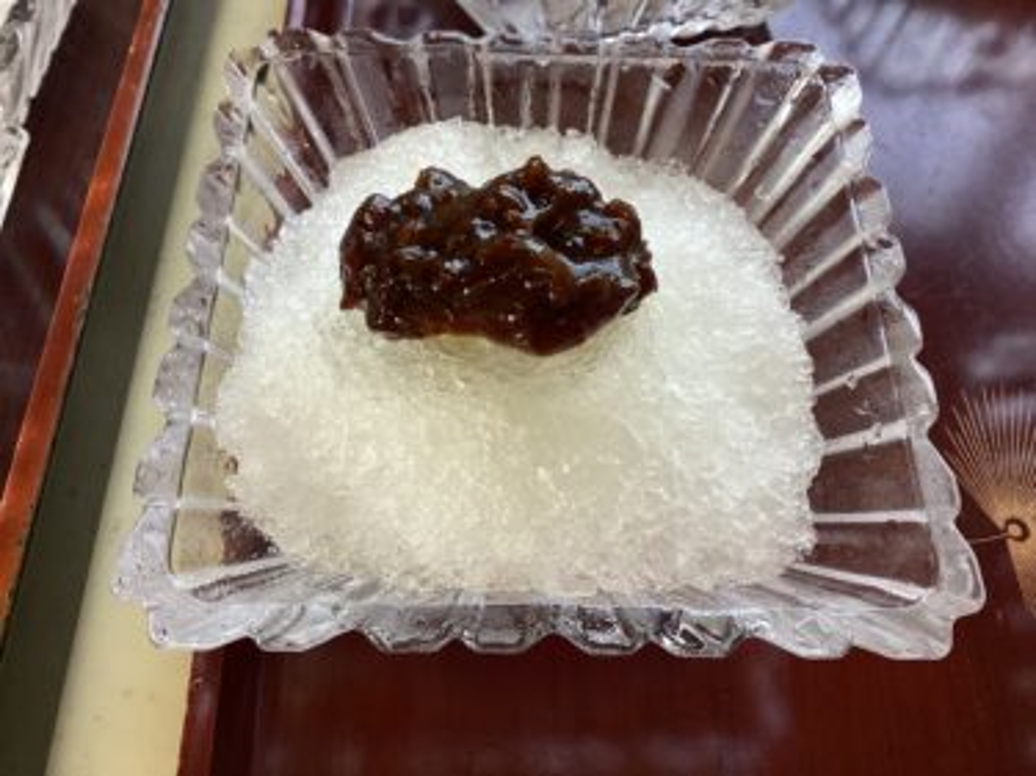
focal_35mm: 31
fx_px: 927
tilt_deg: -58.8
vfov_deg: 45.4
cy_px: 388
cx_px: 518
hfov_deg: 58.4
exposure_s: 1/120
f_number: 2.4
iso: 100
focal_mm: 3.3
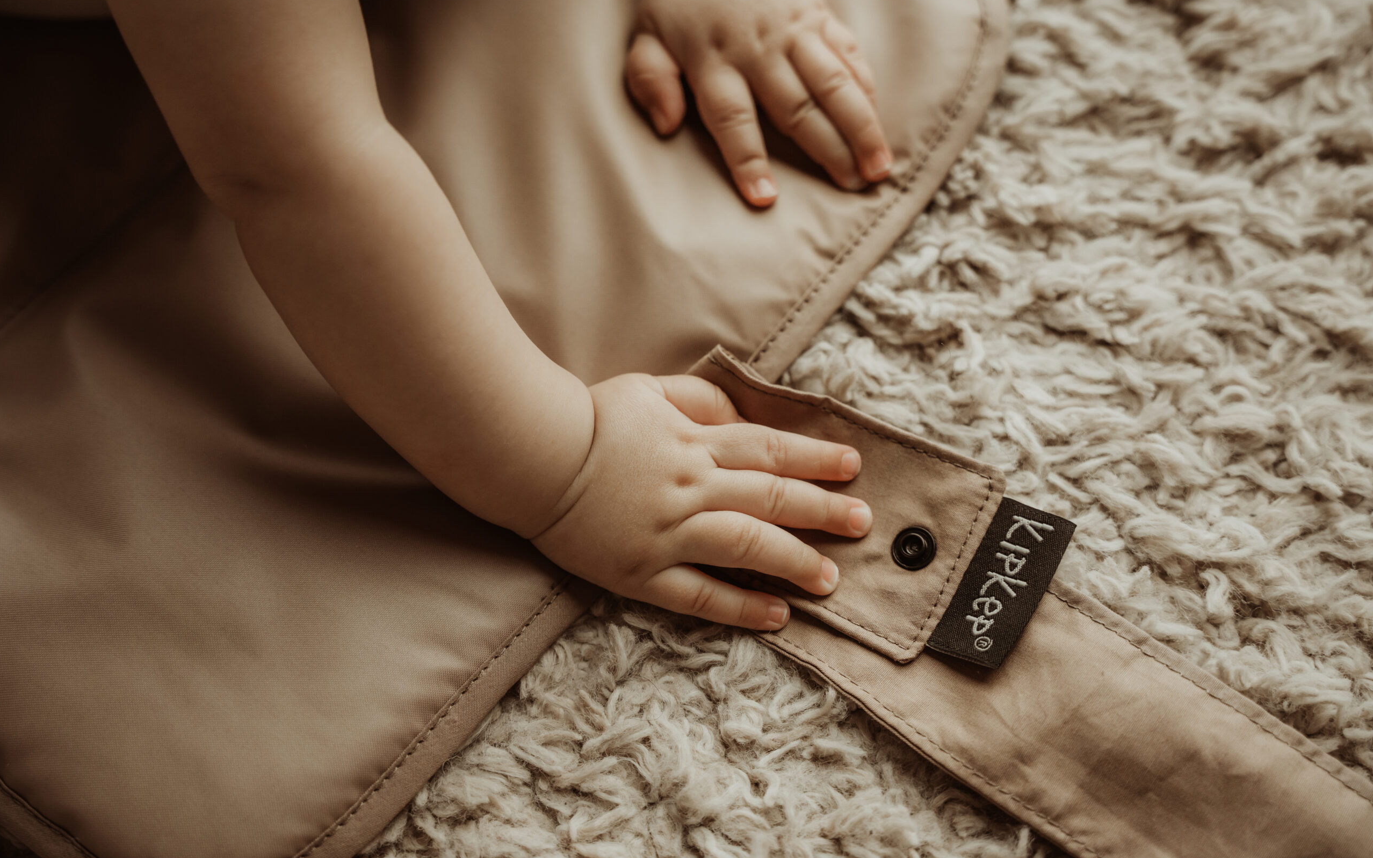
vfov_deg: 26.1
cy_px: 442
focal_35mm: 49
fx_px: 1849
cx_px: 686
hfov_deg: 40.7
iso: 800
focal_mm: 48.4
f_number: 3.5
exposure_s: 1/250
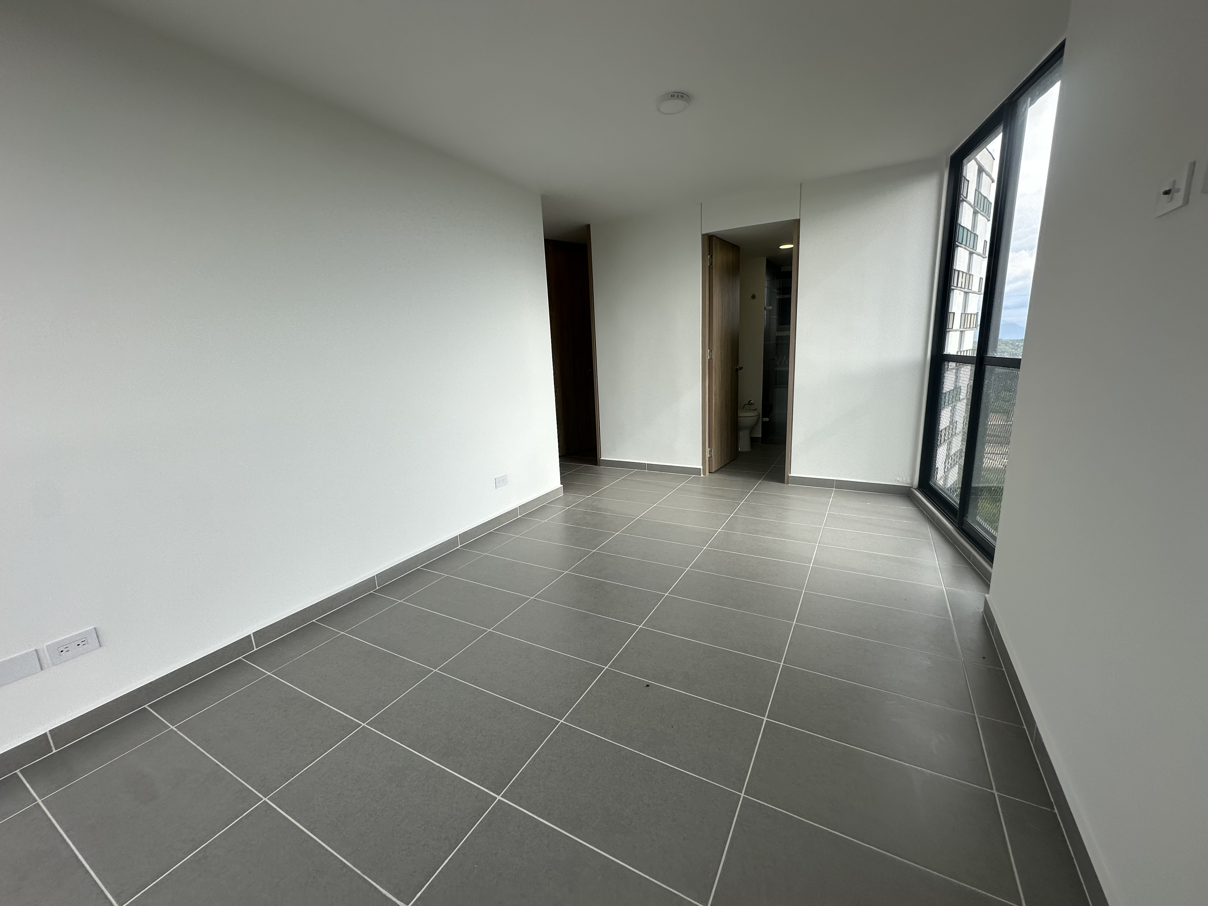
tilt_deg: -11.3
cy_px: 453
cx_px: 604
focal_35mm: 14
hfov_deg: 102.1
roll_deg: +1.6
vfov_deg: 85.7
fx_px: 489
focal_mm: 2.22
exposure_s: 1/383
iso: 40
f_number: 2.2
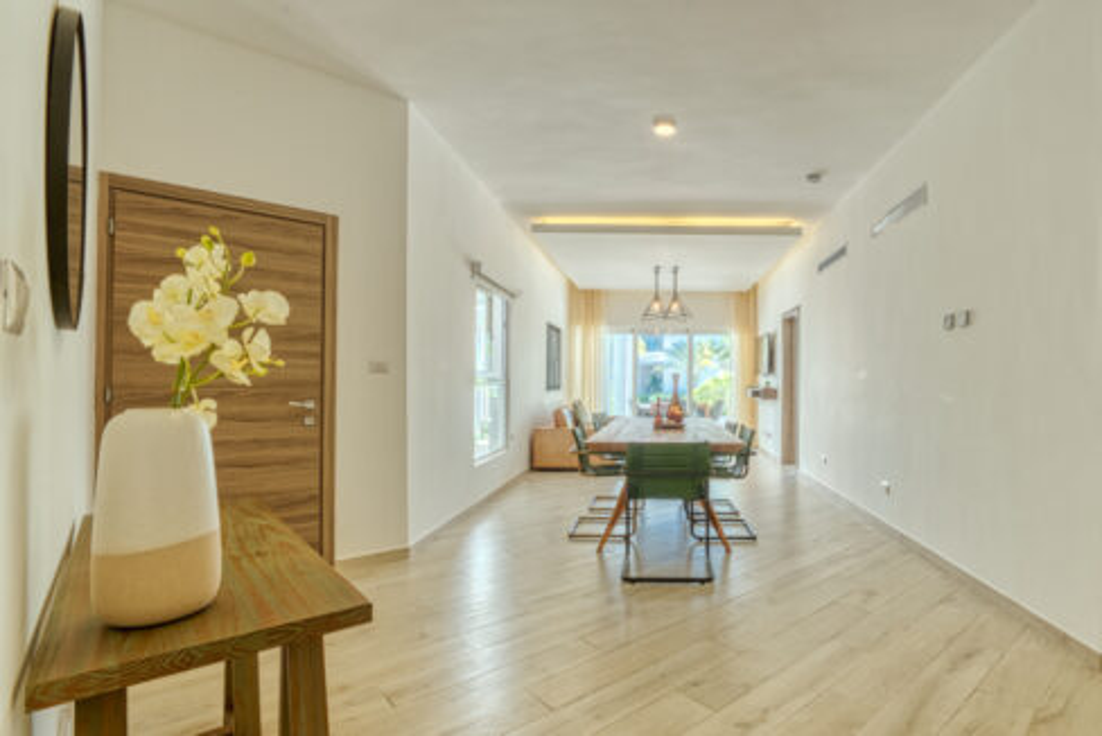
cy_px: 368
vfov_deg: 81.3
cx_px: 551
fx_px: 429
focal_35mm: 14
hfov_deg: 104.2
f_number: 16
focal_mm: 14
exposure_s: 1/125
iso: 640
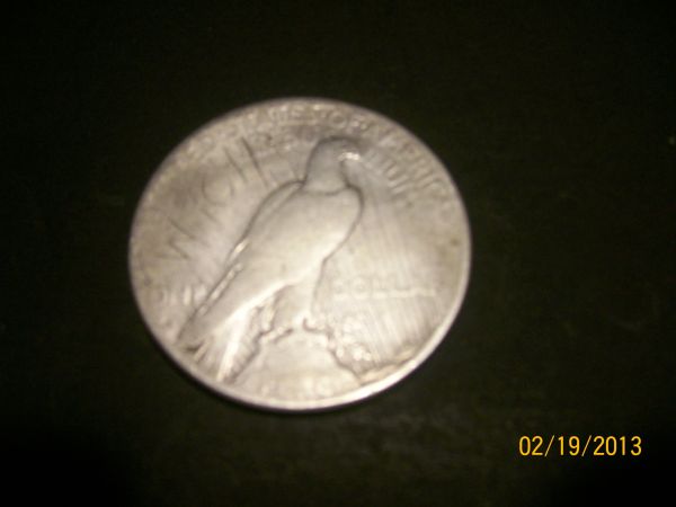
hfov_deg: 52.6
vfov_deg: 40.7
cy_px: 254
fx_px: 683
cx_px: 338
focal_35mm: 35
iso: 139
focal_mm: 5.8
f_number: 2.8
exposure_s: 1/32
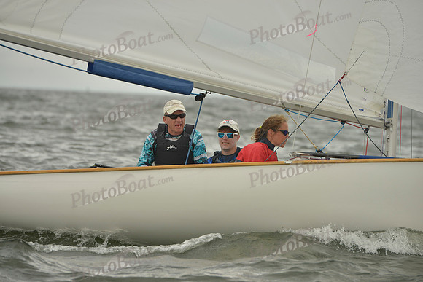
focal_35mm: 190
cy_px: 141
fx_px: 2233
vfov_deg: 7.2
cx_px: 212
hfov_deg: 10.8
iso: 200
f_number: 6.3
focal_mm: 190
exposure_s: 1/1250
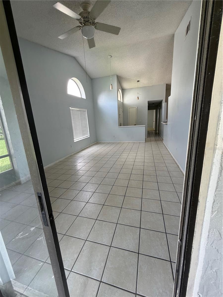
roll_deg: +3.3
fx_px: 120
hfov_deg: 85.7
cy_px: 148
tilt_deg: -12.4
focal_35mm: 14
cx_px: 112
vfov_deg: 102.1
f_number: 2.2
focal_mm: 2.22
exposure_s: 1/121
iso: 160
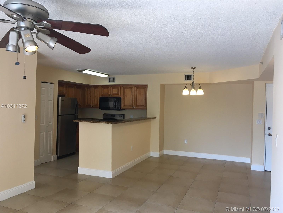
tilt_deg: -1.0
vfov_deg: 48.2
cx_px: 142
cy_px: 106
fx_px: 237
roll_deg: -1.8
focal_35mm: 29
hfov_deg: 61.7
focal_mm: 4.15
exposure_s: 1/40
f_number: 2.2
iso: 32
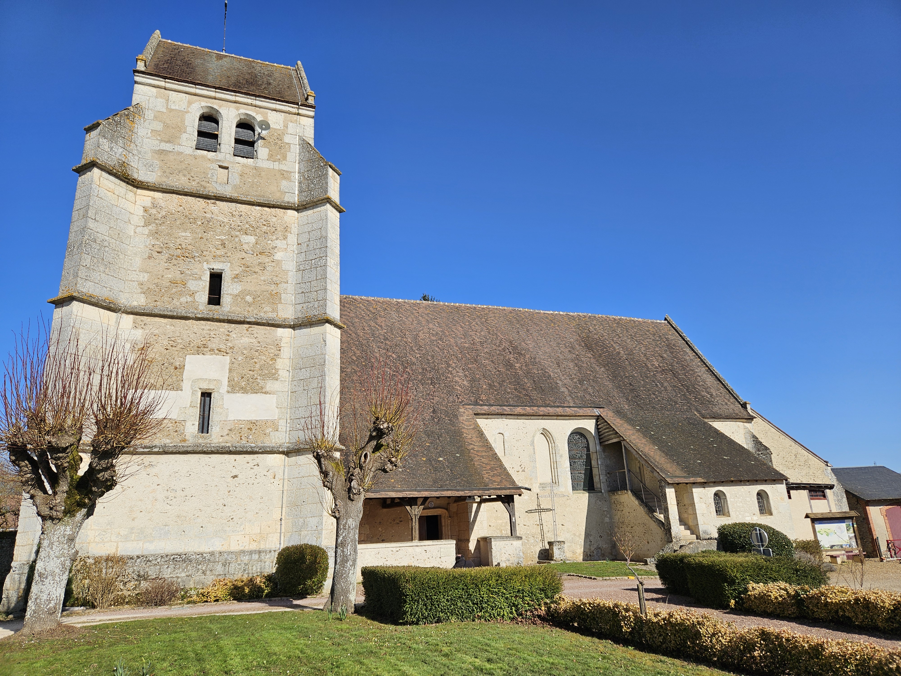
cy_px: 338
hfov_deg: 73.9
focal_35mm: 23
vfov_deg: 58.9
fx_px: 599
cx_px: 450
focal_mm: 5.4
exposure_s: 1/3318
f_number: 1.8
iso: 25
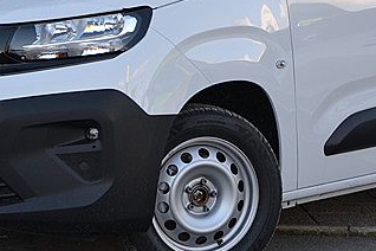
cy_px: 18
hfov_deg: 11.4
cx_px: 176
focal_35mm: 181
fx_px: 1890
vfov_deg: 7.6
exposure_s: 1/125
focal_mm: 48
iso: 110
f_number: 5.6
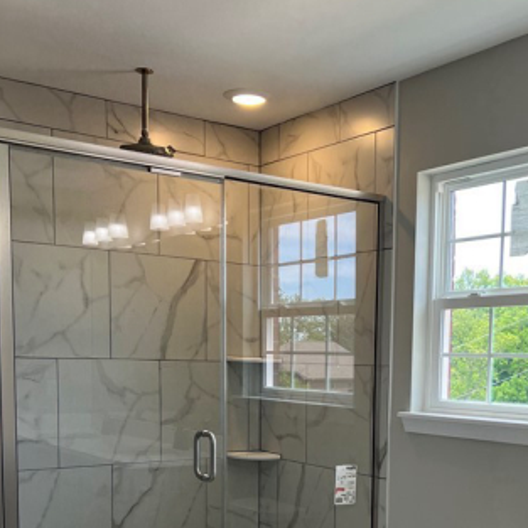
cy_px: 441
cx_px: 356
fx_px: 846
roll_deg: -1.9
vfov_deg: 33.4
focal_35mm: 49
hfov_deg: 34.3
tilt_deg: -5.3
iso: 40
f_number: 1.5
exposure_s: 1/175
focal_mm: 5.7
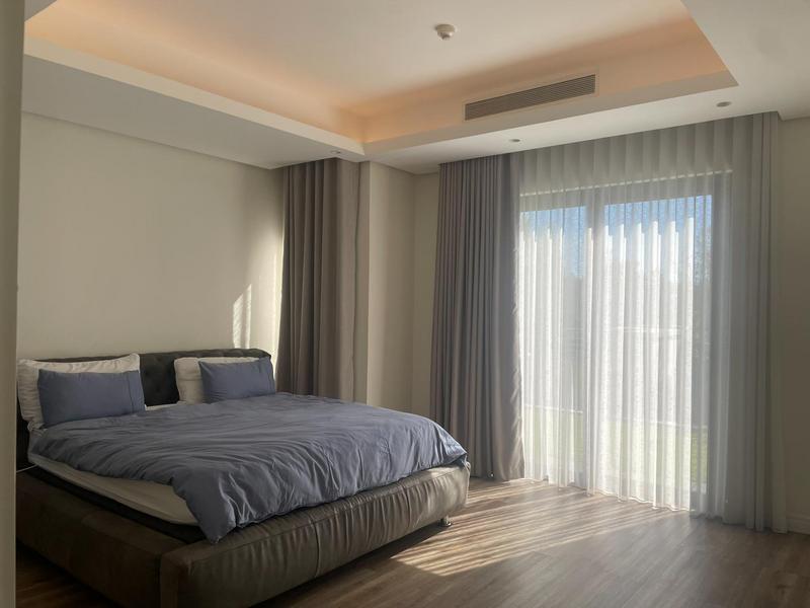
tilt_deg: +0.5
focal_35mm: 26
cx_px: 405
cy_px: 304
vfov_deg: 53.1
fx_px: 608
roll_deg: -0.8
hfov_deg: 67.3
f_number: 1.6
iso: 32
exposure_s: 1/707
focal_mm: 4.2
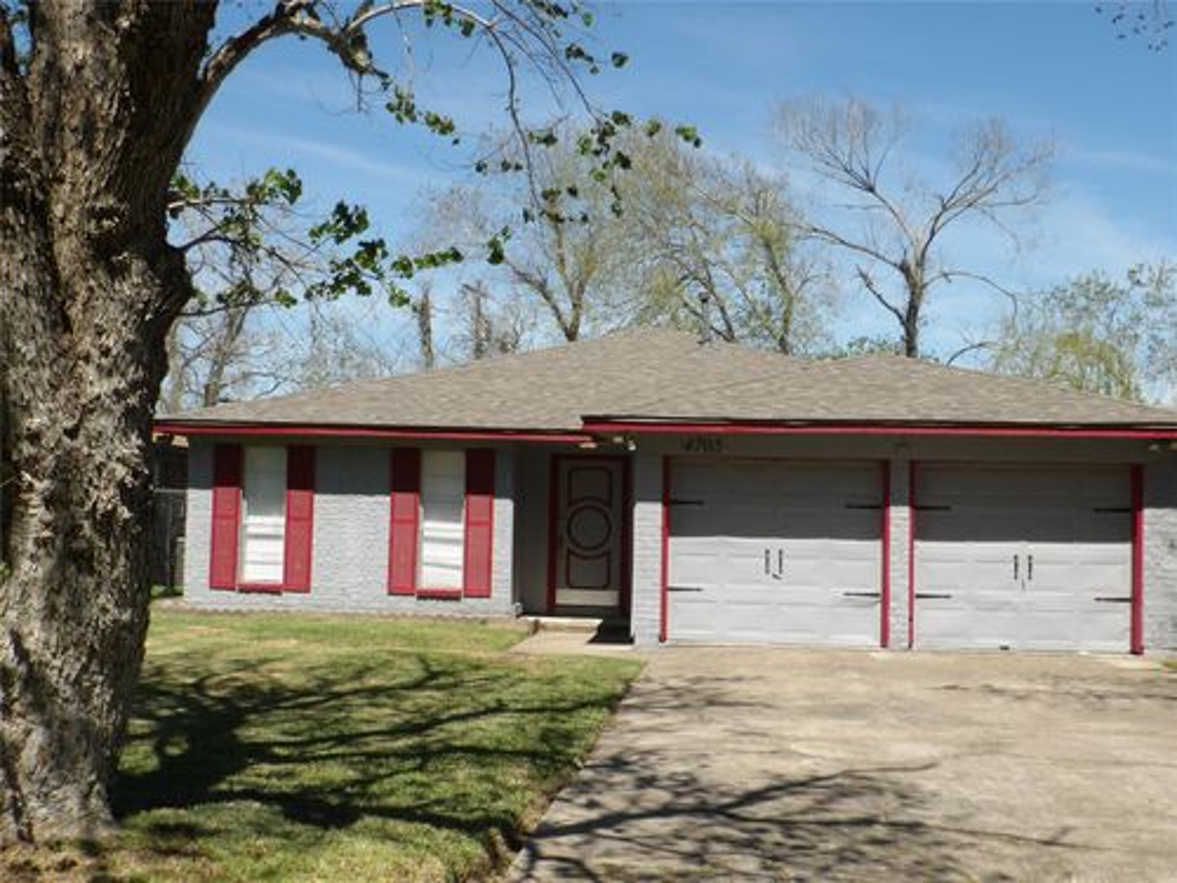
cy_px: 442
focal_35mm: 42
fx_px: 1428
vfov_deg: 34.3
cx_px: 588
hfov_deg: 44.8
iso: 100
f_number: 3.5
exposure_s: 1/842
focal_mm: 7.6
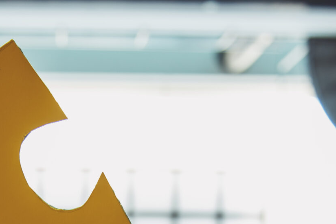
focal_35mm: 90
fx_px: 840
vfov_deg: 14.2
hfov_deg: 22.3
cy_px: 333
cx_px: 61
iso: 400
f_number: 3.2
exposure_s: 1/125
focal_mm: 29
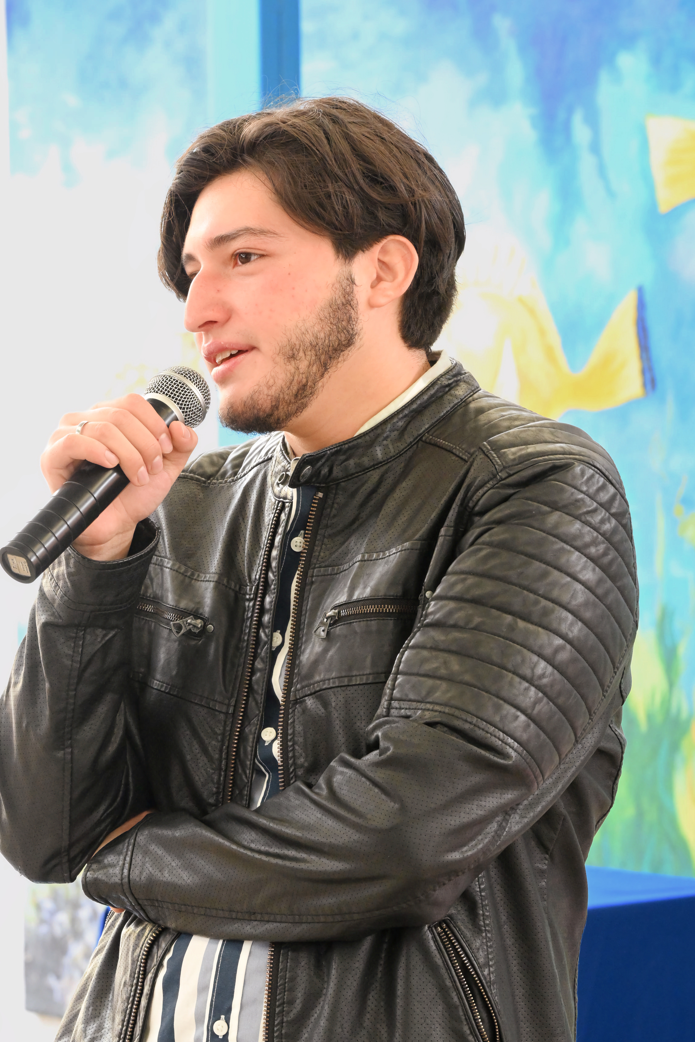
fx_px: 4546
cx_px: 314
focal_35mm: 157
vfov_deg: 13.1
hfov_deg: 8.7
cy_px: 566
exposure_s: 1/160
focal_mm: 130
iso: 4000
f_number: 13
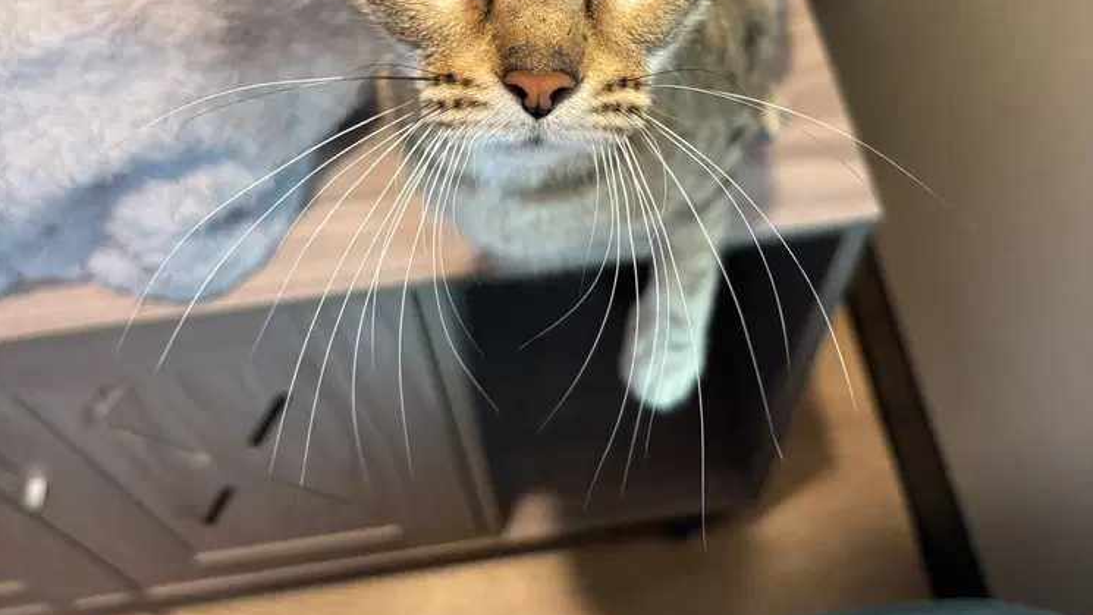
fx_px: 1101
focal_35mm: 38
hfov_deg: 52.8
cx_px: 544
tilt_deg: -50.4
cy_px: 29
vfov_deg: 29.5
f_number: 1.6
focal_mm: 5.96
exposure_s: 1/60
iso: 250
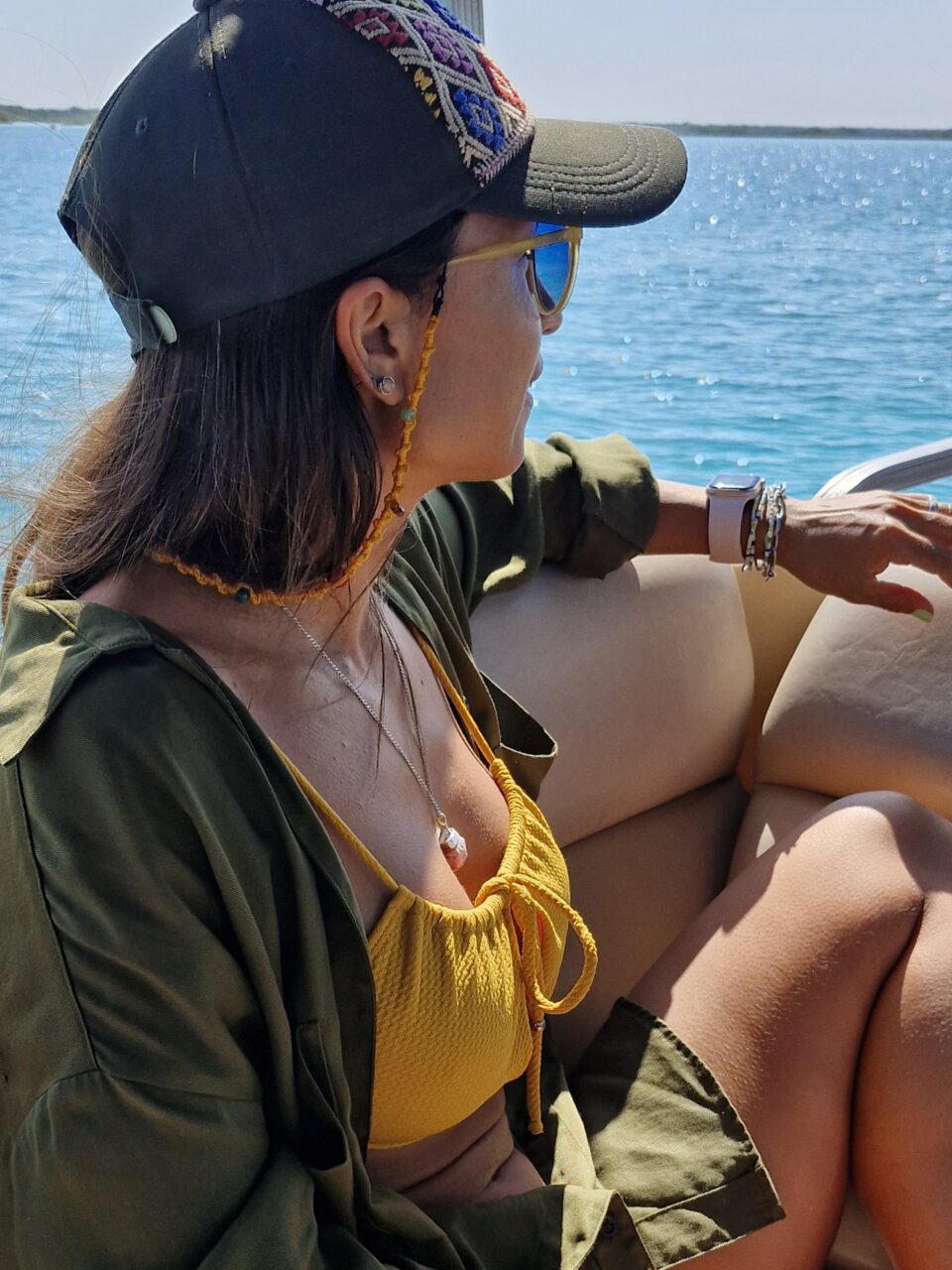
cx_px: 381
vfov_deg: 41.1
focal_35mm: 46
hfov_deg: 31.4
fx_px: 1687
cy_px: 746
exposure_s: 1/1048
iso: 50
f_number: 1.8
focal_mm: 5.54
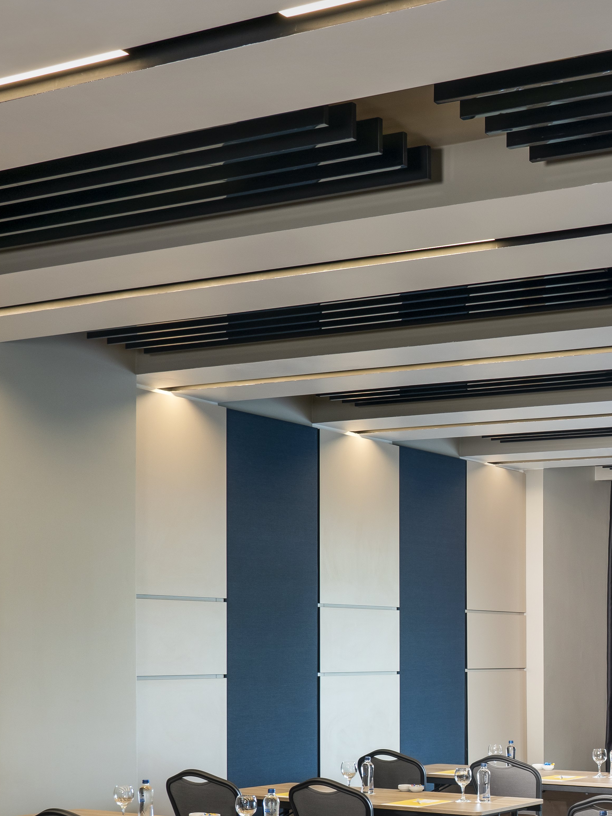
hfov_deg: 23.2
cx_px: 688
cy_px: 680
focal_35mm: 59
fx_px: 1391
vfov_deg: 31.6
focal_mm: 24
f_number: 8
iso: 250
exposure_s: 1/200
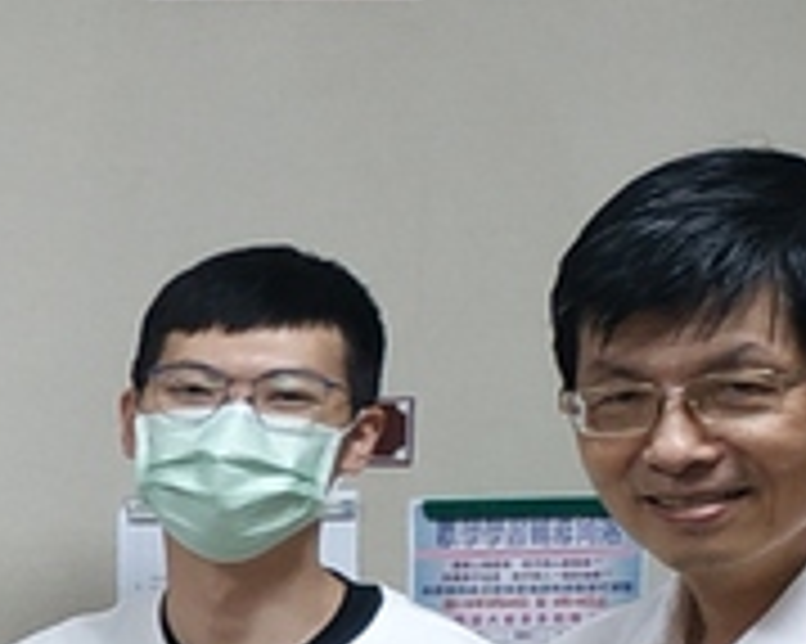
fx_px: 3743
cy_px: 856
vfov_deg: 9.6
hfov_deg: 10.0
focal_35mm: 157
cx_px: -1405
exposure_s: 1/30
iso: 200
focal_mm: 3.94
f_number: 1.9
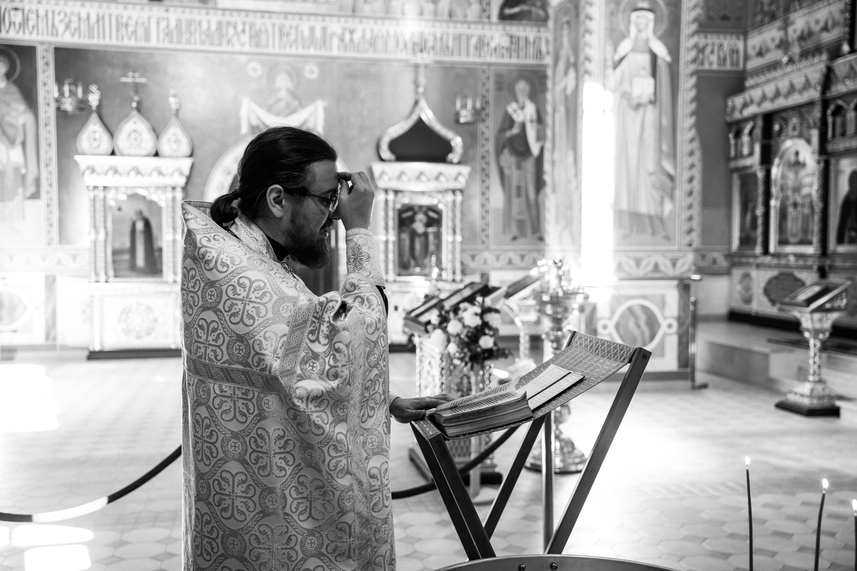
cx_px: 428
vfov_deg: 34.6
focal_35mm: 38
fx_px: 916
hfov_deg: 50.1
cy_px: 286
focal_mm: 38.5
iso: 1250
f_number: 3.2
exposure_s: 1/125
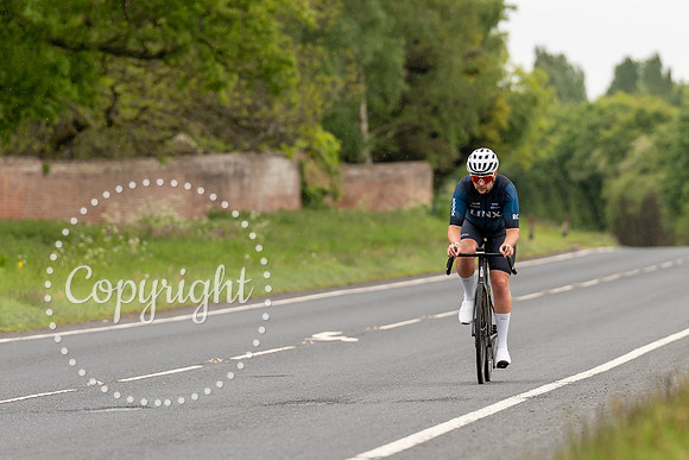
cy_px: 188
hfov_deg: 5.3
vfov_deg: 3.6
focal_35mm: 386
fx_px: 7391
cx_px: 463
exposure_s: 1/1000
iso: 200
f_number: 3.5
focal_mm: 200
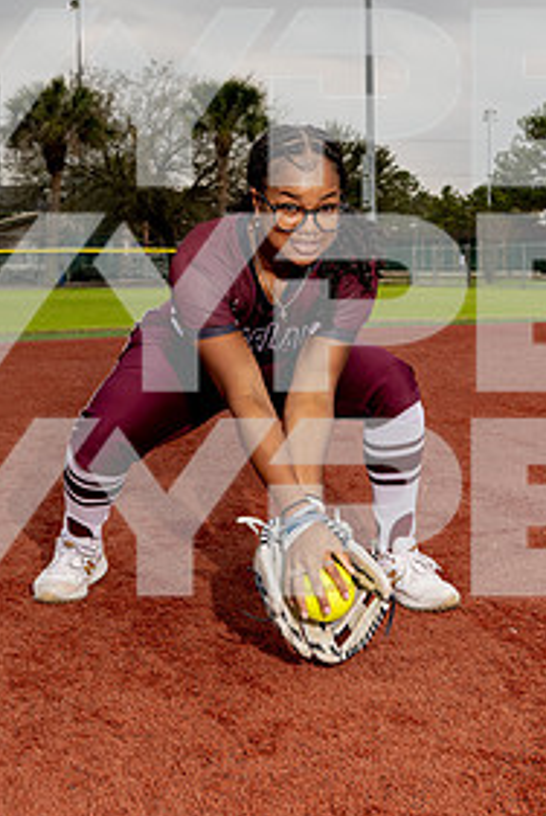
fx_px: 1271
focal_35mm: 56
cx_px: 241
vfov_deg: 35.4
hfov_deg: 24.2
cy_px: 305
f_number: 7.1
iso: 100
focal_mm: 35
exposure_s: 1/250
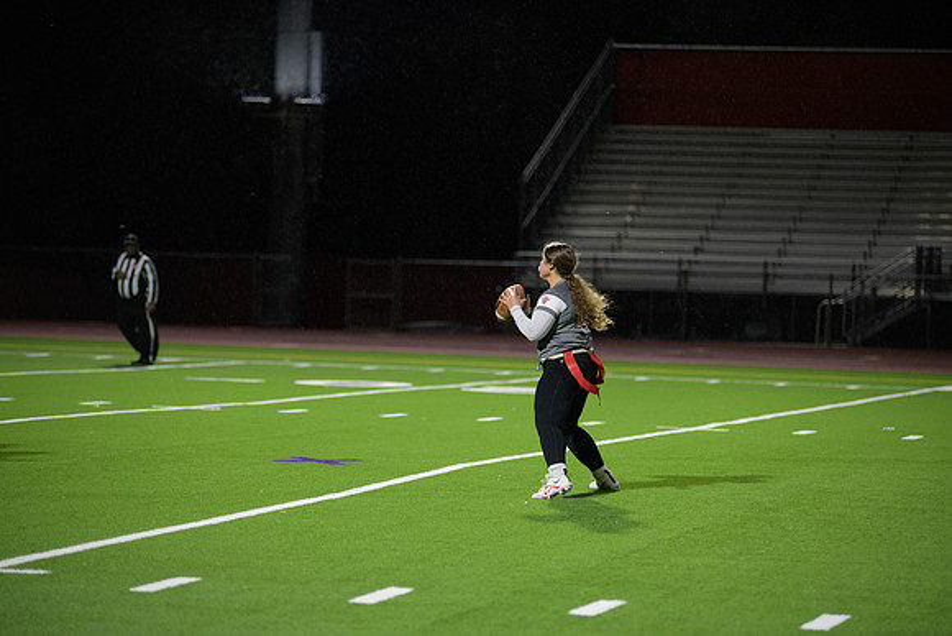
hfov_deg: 14.7
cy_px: 318
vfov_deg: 9.8
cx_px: 476
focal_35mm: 140
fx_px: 3703
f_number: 2.8
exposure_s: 1/200
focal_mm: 140
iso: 1000
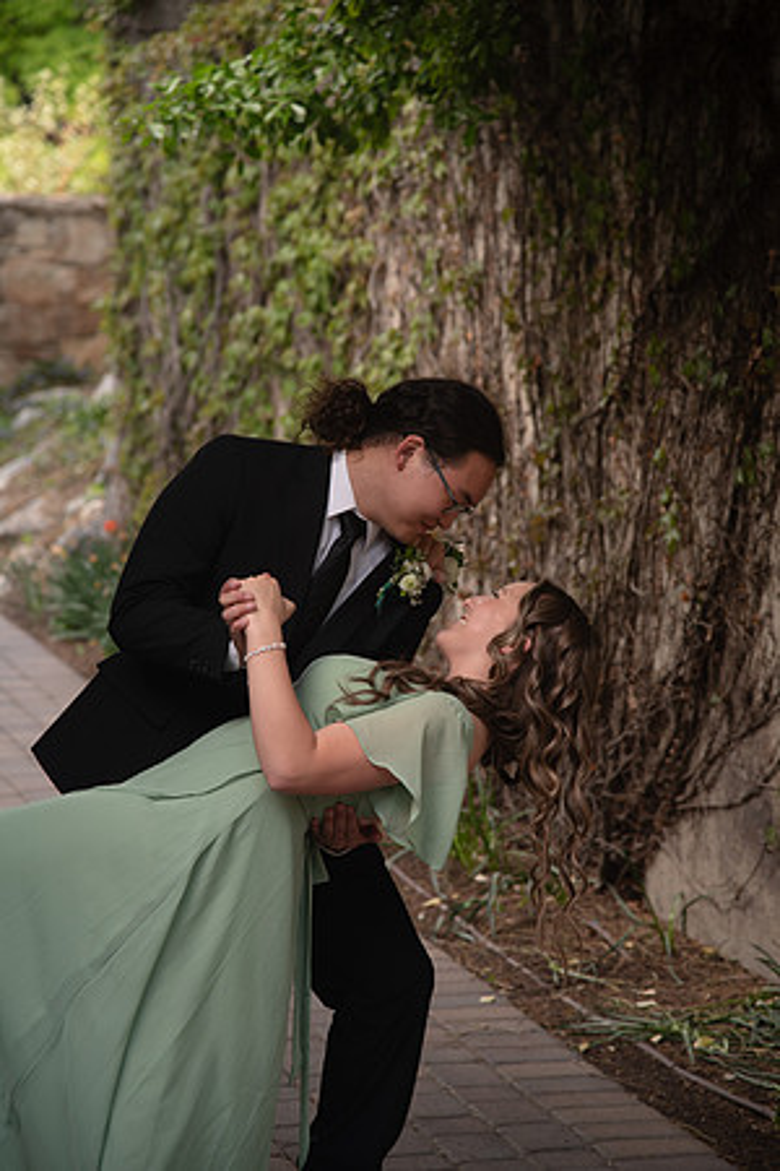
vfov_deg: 17.1
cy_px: 586
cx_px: 390
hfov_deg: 11.4
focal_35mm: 120
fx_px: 3900
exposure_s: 1/125
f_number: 5
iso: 400
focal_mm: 120
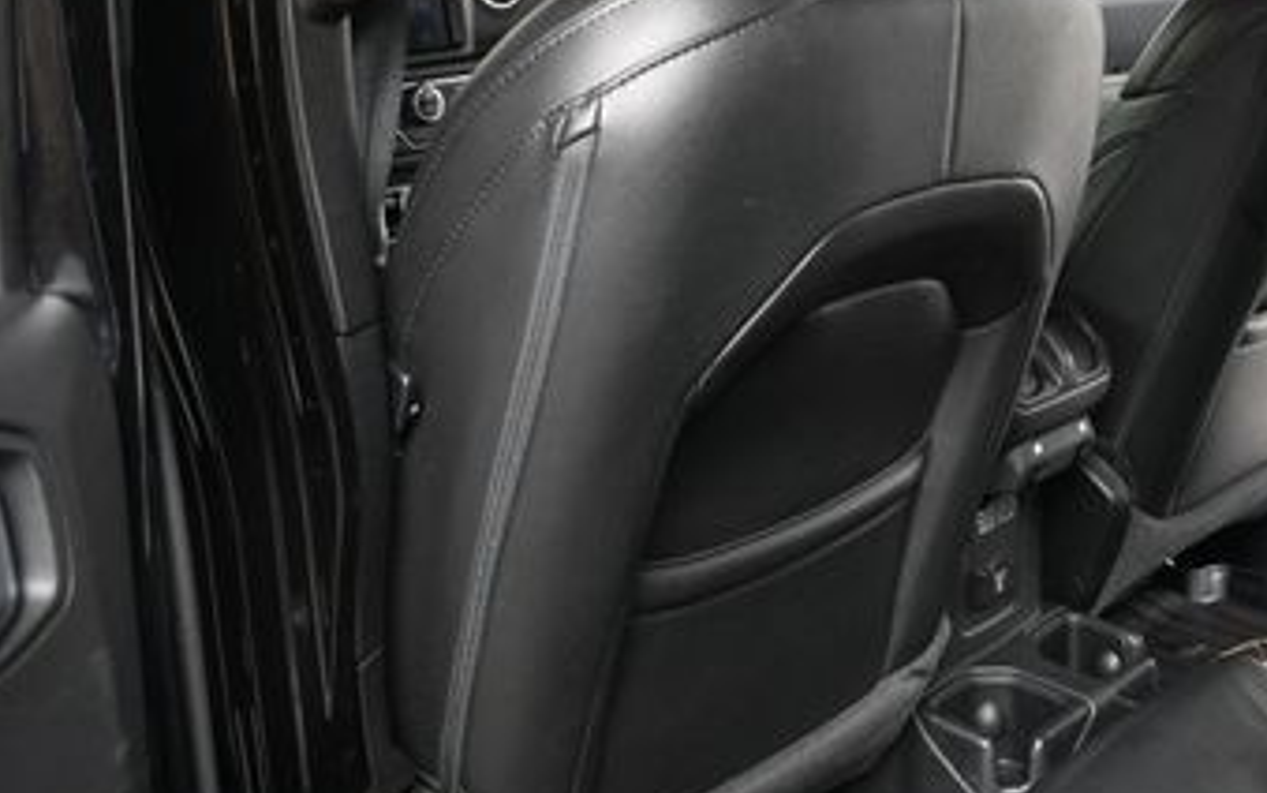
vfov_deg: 24.8
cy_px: 325
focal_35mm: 52
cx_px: 1013
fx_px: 1796
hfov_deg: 37.5
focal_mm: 18
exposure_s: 1/160
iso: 160
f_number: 4
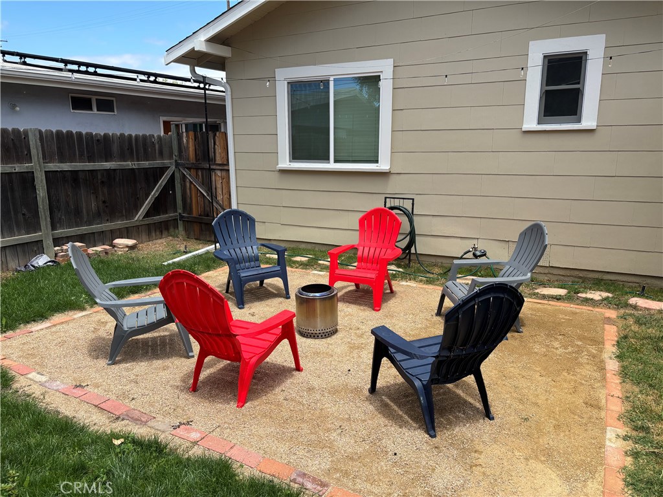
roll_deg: +0.0
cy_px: 248
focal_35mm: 26
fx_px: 498
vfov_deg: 53.1
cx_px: 332
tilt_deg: -11.6
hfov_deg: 67.3
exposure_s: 1/2242
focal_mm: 5.96
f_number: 1.6
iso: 50
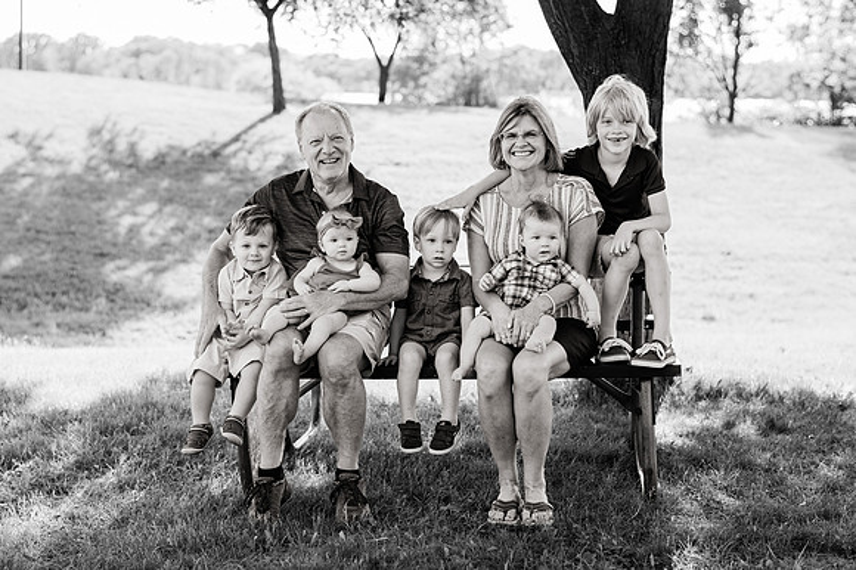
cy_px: 269
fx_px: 1560
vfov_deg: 20.7
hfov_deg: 30.7
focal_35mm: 66
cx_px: 388
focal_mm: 58
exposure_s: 1/500
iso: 160
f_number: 2.8
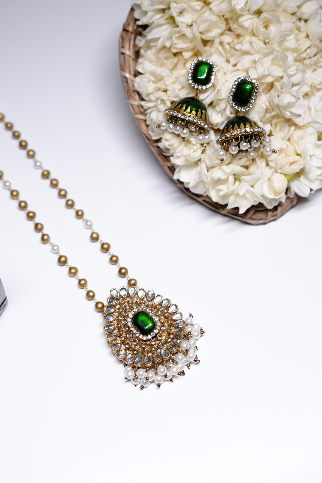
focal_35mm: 52
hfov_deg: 26.0
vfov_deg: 38.2
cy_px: 242
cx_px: 161
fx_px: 698
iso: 250
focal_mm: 35
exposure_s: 1/200
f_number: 3.2
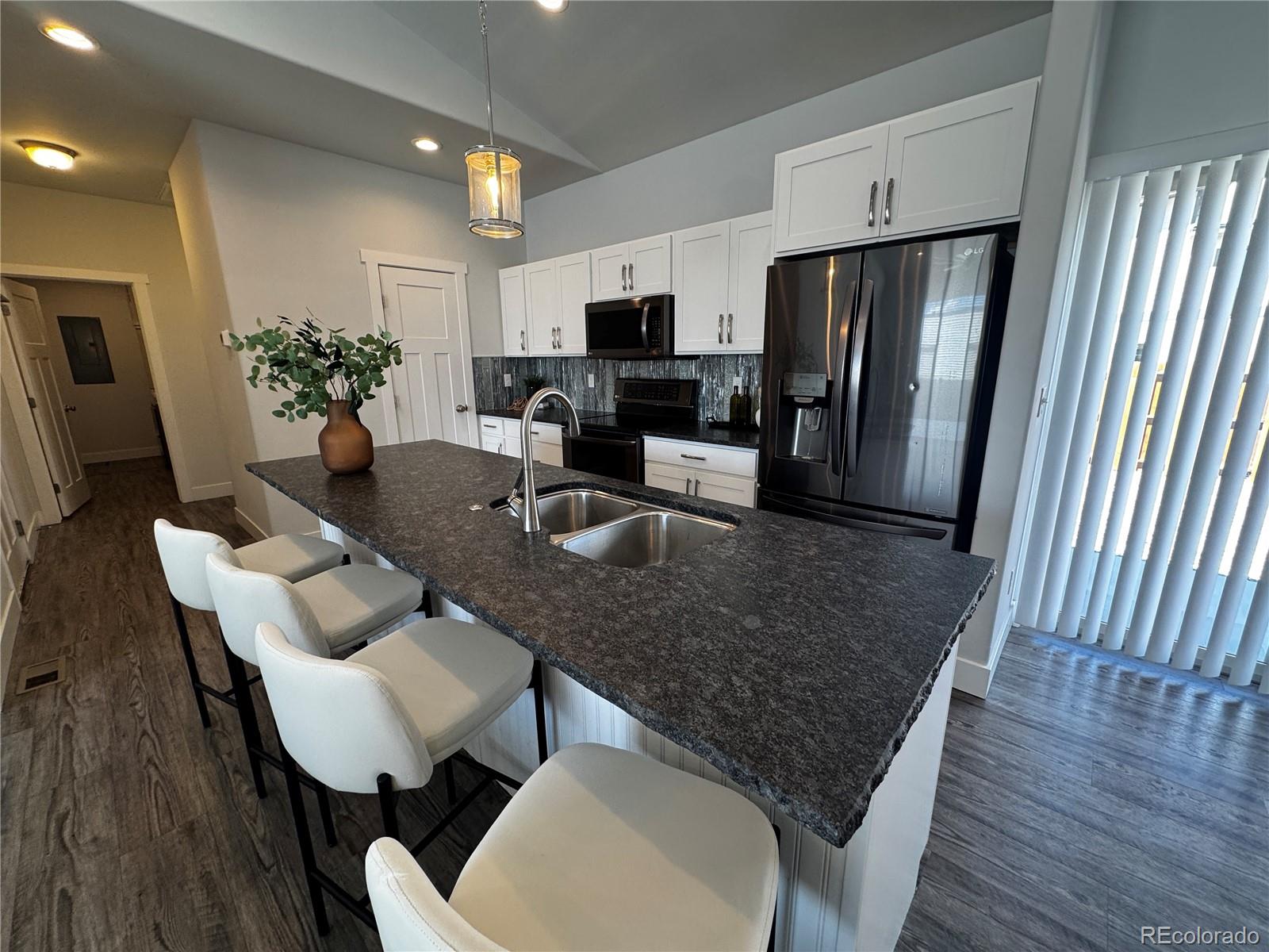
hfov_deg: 102.1
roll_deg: +1.2
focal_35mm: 14
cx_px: 634
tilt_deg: -12.9
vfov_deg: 85.7
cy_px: 476
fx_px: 513
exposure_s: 1/120
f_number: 2.2
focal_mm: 2.22
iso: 160
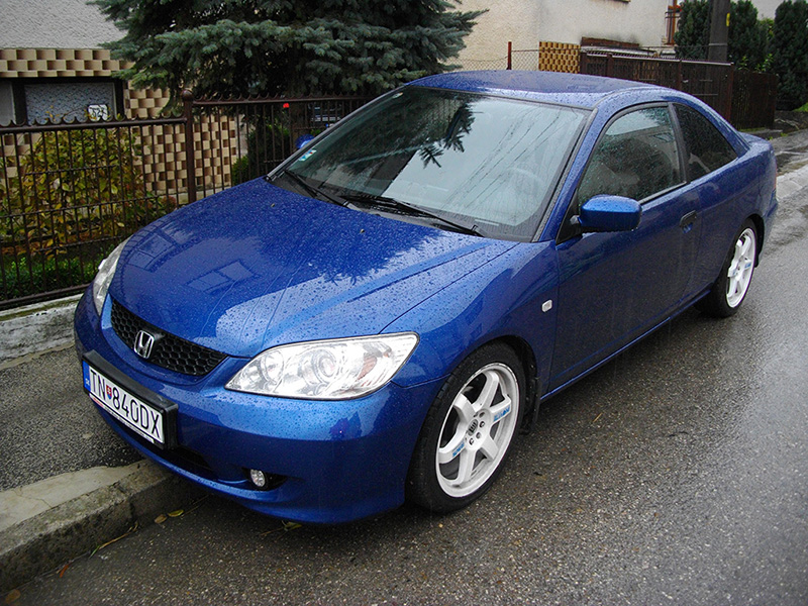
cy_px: 303
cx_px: 404
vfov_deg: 45.4
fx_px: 724
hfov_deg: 58.4
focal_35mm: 31
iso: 200
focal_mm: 5.7
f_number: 2.9
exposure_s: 1/125
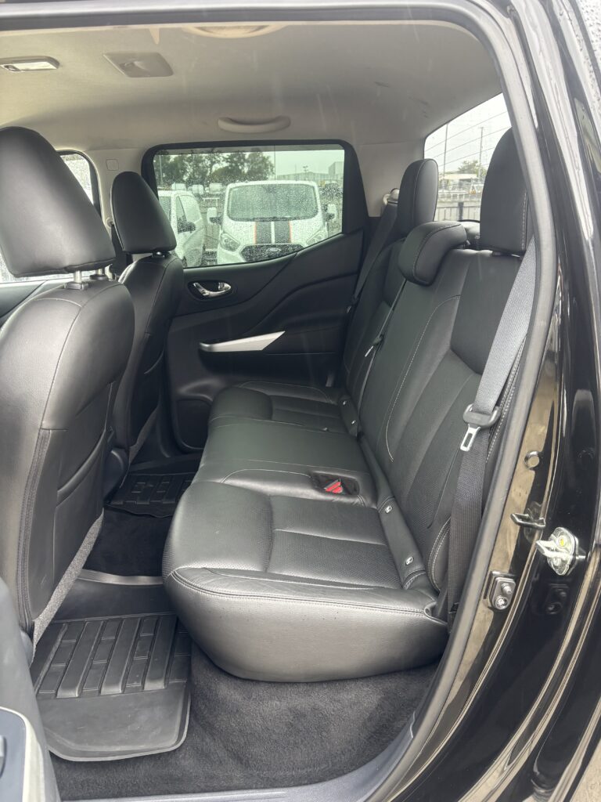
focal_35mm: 26
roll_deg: +0.5
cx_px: 300
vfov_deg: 67.3
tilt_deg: -18.5
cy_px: 401
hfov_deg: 53.1
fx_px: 602
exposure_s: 1/60
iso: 160
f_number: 1.6
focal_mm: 5.96
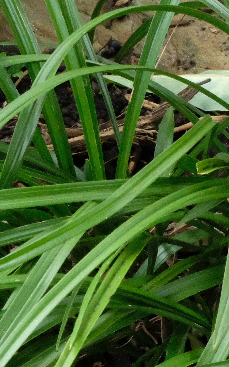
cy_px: 364
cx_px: 141
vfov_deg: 11.5
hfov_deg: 7.2
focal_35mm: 181
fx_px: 1808
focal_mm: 36.6
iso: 12800
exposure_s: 1/90
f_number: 16
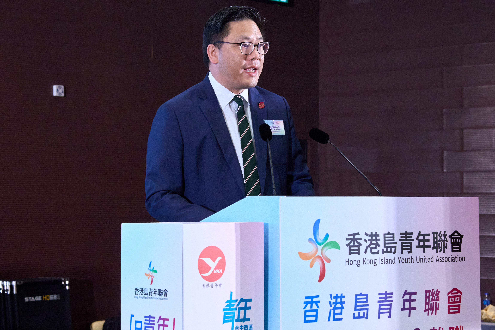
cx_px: 248
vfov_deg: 12.7
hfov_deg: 18.9
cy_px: 165
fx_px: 1485
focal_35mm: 108
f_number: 7.1
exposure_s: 1/100
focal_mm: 72
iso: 3200
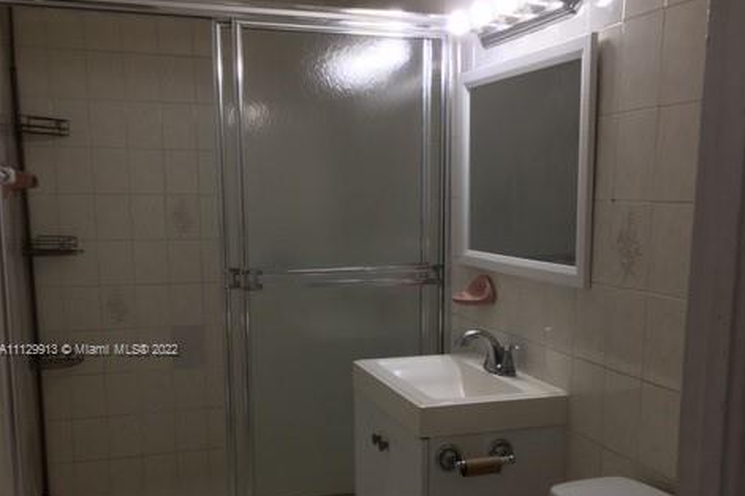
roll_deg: -0.6
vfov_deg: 32.2
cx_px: 376
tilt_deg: -8.5
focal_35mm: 41
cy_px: 351
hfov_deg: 47.4
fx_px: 848
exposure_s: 1/50
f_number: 2.2
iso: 25
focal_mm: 4.15
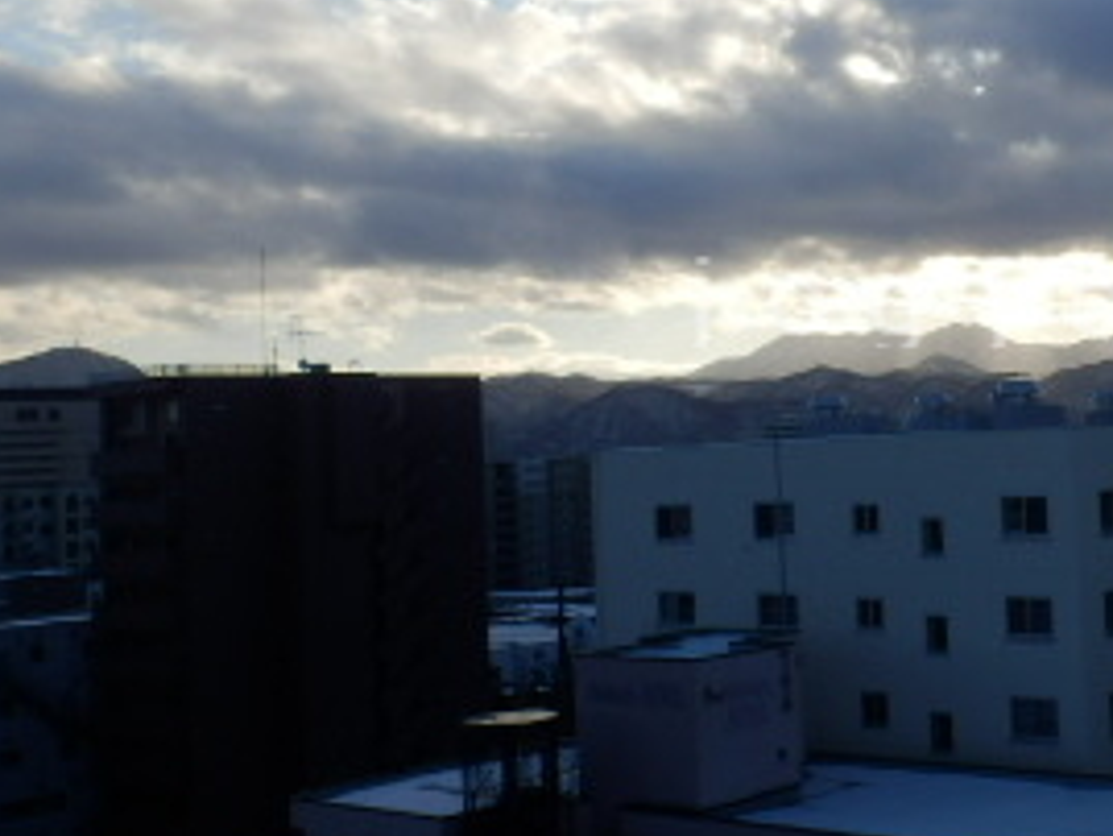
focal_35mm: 57
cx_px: 960
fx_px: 1834
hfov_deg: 32.4
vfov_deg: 25.6
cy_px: 298
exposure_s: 1/250
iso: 80
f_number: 7.9
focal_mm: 4.2
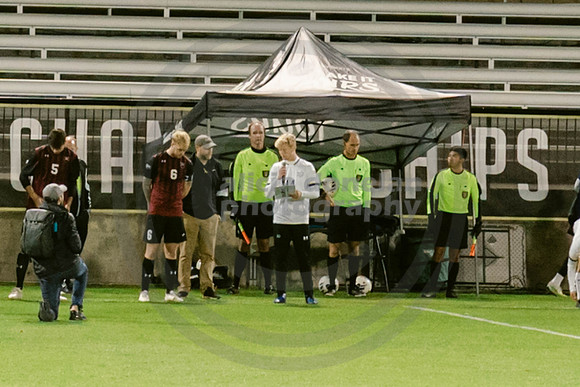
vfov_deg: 2.9
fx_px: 7744
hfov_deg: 4.3
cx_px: 81
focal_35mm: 481
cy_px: 215
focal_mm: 70
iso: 2000
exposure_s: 1/160
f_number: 4
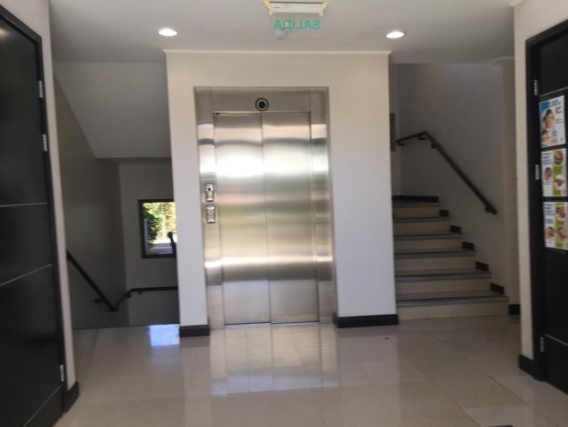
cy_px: 214
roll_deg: +2.5
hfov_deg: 61.6
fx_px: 476
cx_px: 284
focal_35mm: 29
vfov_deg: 48.3
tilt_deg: -1.4
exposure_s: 1/120
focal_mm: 4.15
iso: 32
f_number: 2.2
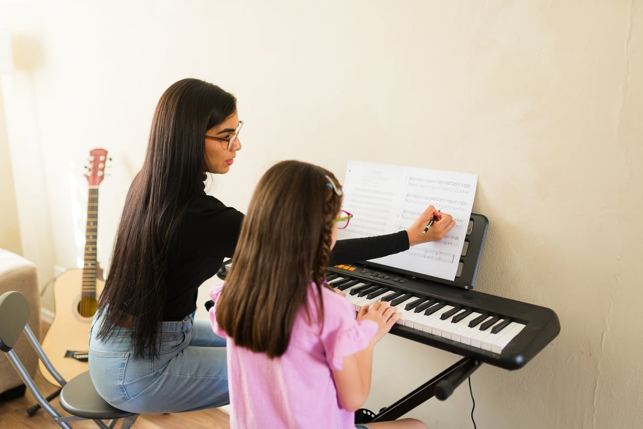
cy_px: 219
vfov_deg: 36.9
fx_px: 643
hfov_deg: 53.1
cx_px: 317
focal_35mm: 36
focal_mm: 35
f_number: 1.6
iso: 320
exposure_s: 1/100
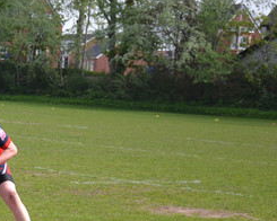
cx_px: -49
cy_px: 147
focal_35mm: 191
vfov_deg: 8.1
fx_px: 1566
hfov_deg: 10.0
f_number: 5
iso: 400
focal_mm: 52
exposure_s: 1/1250
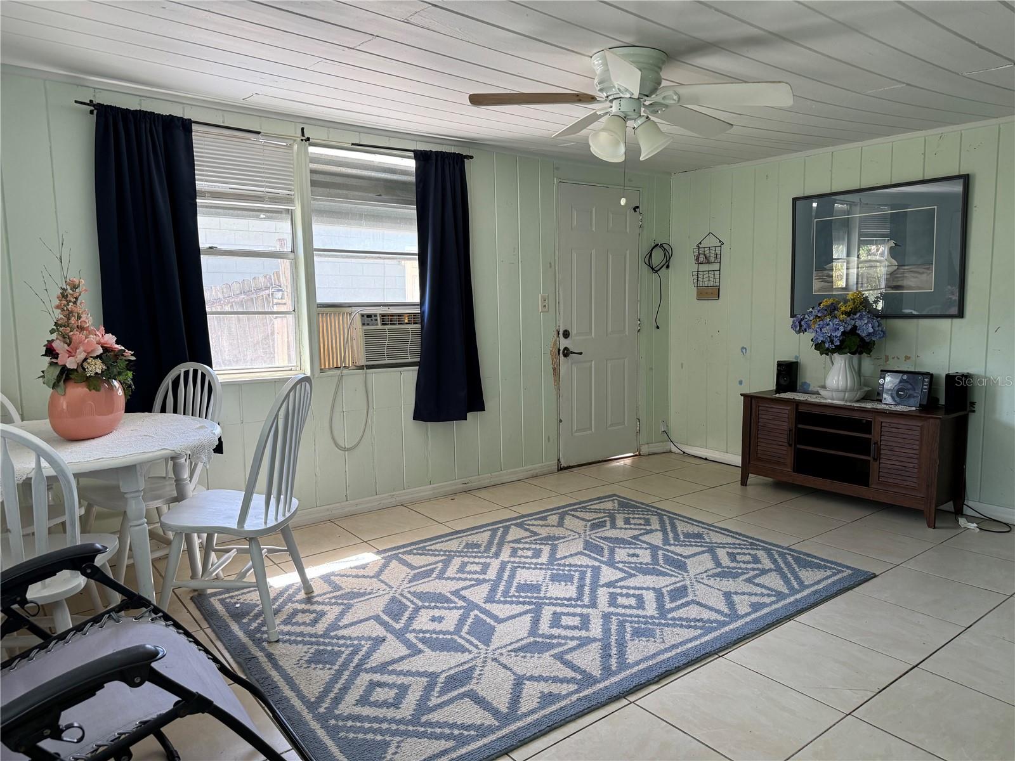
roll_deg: -0.6
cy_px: 380
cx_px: 508
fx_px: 704
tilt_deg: -8.0
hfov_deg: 71.6
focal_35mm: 24
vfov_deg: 56.8
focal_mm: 6.76
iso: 160
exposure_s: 1/121
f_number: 1.78
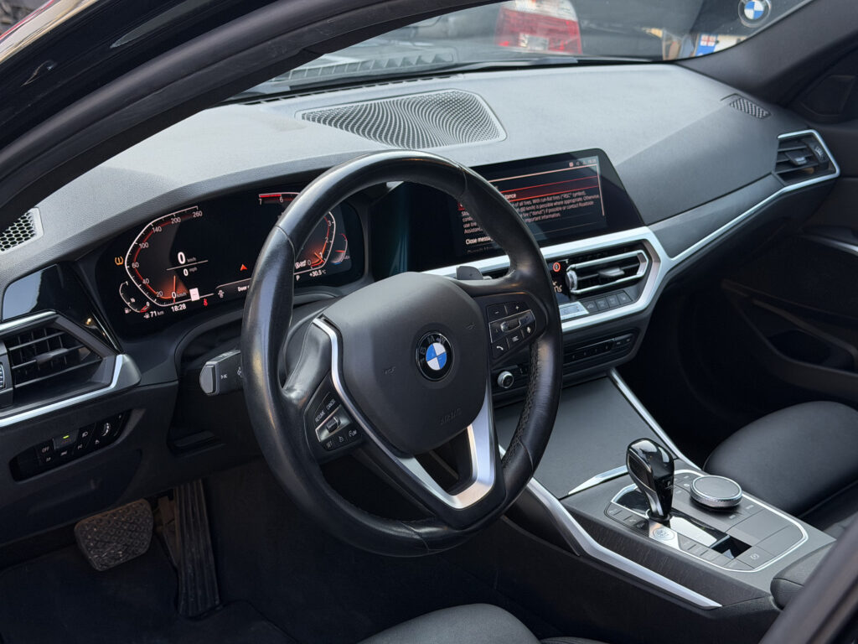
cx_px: 429
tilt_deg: -25.1
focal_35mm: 48
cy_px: 322
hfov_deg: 39.7
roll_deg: -2.9
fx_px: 1190
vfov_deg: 30.3
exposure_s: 1/122
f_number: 1.78
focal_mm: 6.76
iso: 80
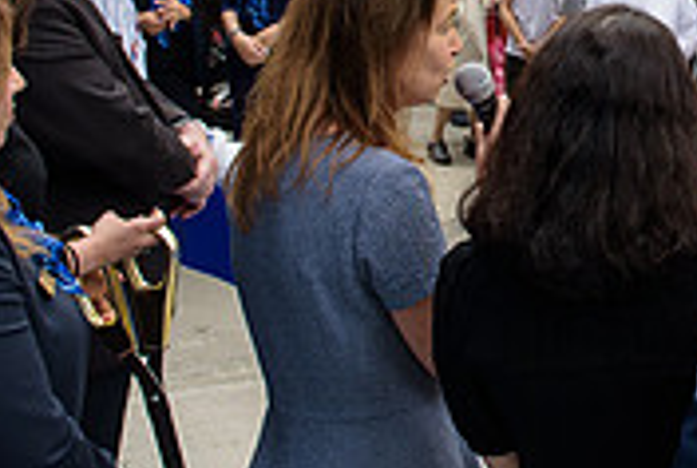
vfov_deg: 16.9
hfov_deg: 24.6
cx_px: 669
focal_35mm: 79
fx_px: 1532
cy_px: -22
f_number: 5
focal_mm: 24
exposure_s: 1/250
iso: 200
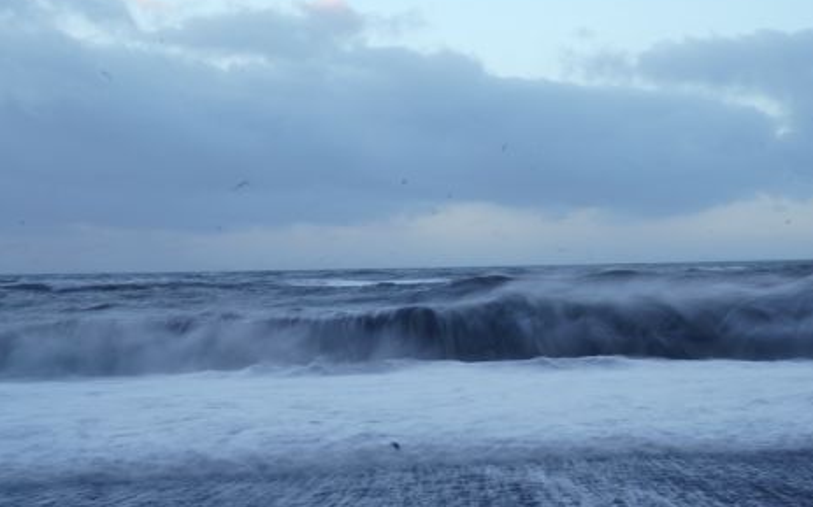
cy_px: 384
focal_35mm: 54
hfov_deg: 36.9
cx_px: 583
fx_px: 1196
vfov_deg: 23.7
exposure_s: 1/1.25
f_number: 20
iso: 64
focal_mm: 35
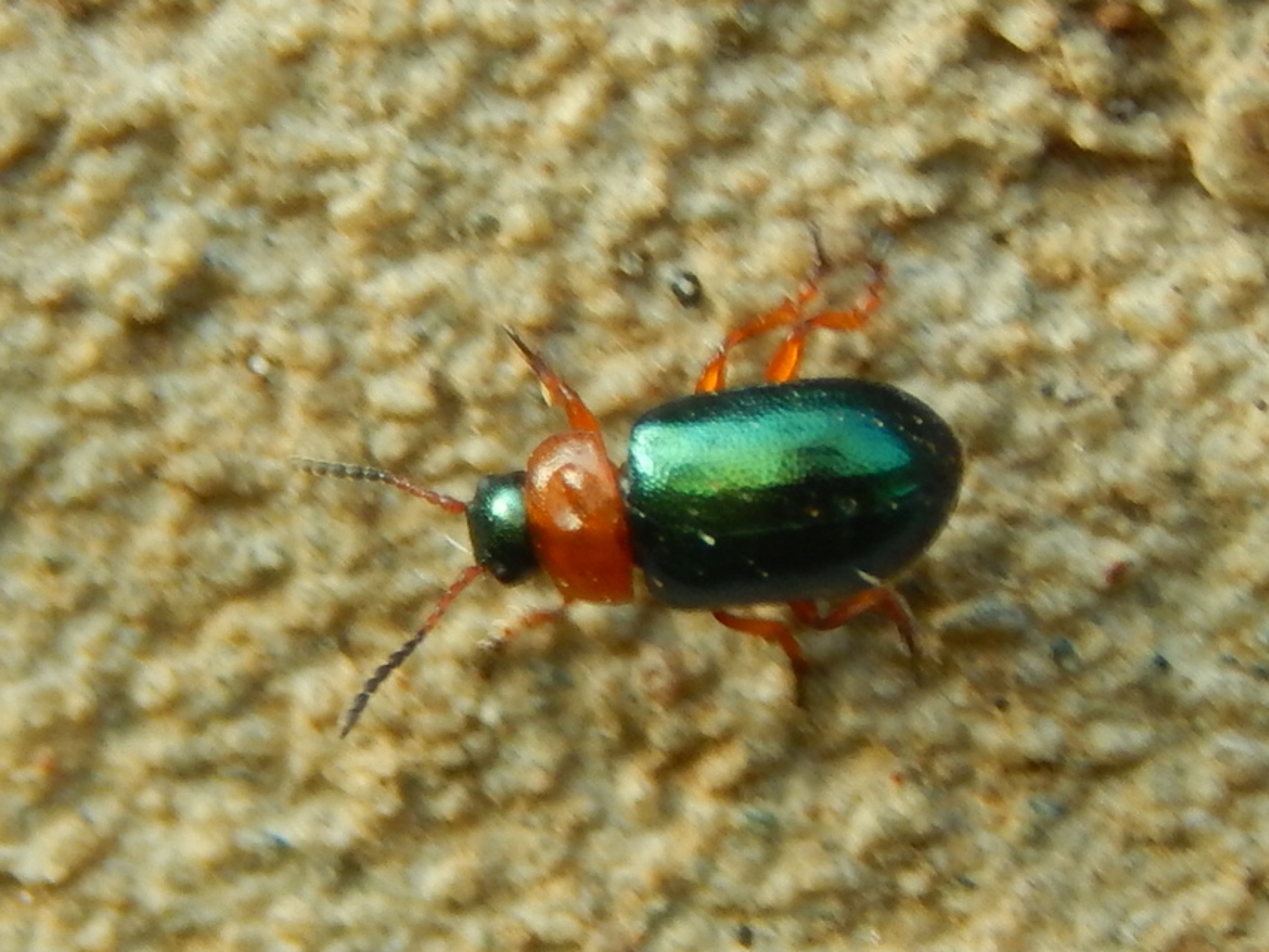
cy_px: 476
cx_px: 634
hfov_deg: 10.9
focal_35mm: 182
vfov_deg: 8.2
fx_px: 6673
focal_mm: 32.8
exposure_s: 1/80
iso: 125
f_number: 5.3
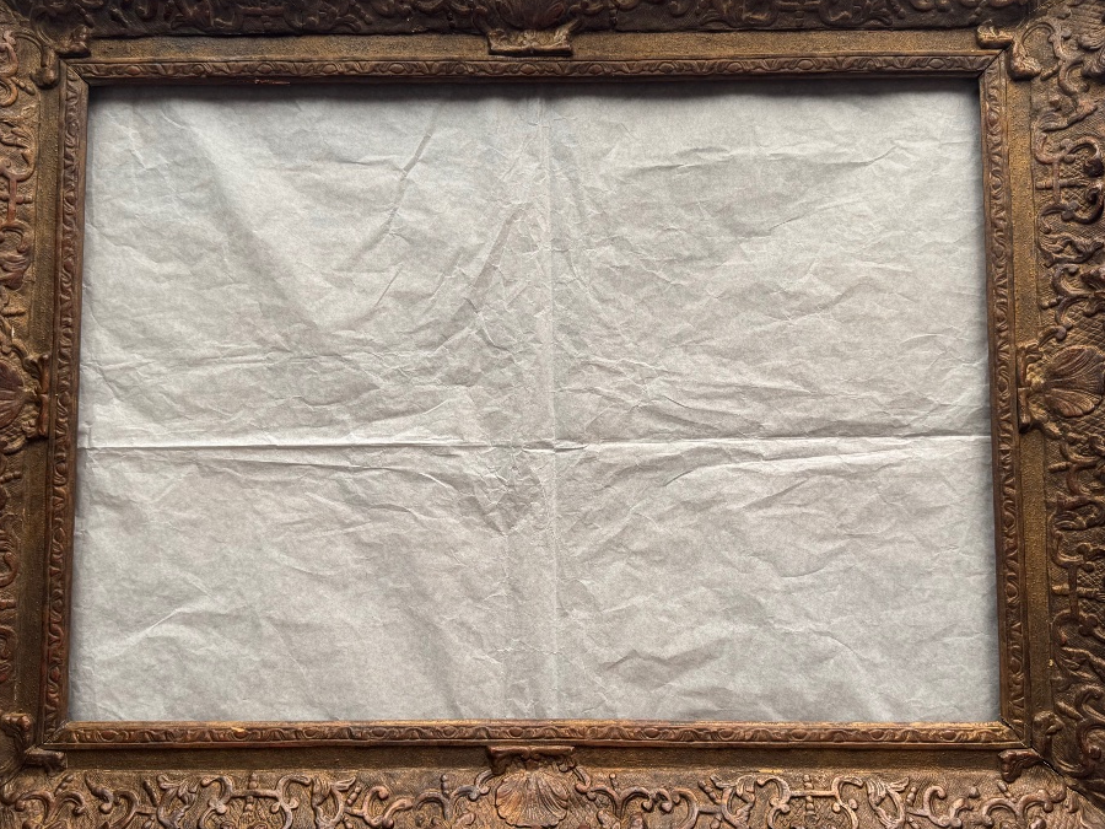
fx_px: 1021
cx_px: 546
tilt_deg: -85.6
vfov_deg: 44.2
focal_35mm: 32
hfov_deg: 56.8
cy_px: 421
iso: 80
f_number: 1.78
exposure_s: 1/121
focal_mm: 6.76
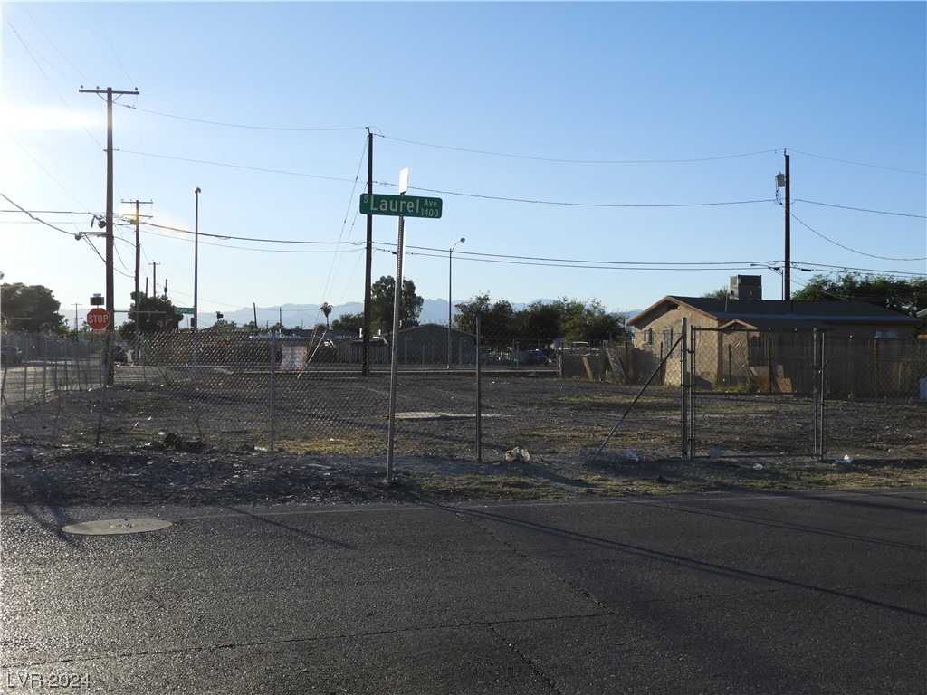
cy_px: 348
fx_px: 1071
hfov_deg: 46.8
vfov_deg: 36.0
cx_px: 464
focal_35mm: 40
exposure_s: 1/1000
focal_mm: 7.2
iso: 100
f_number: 3.8
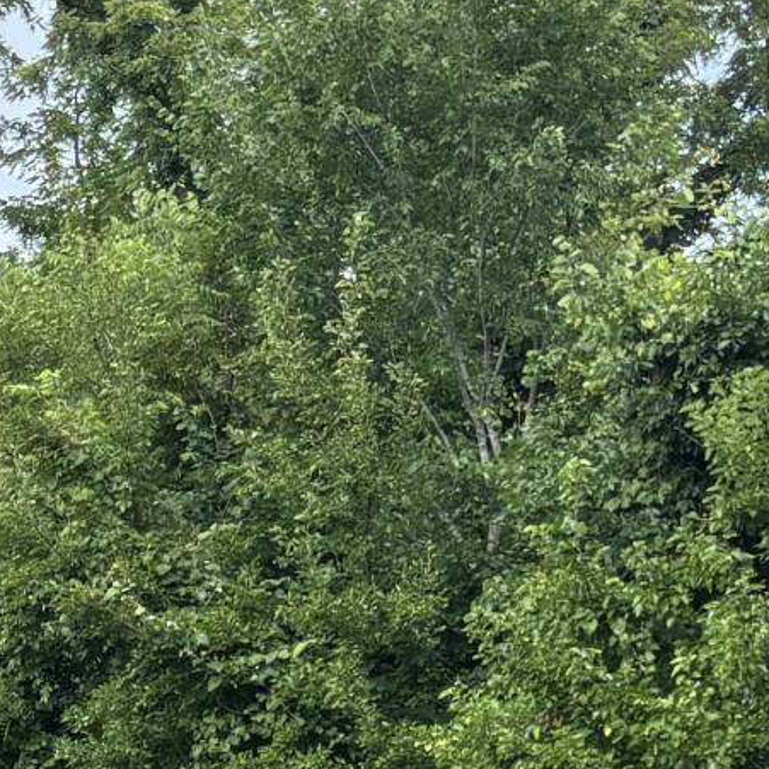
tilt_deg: +1.2
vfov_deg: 11.2
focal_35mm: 153
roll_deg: +0.2
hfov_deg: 10.5
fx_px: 3845
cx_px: -760
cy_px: 946
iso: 50
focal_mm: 5.96
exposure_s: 1/918
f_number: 1.6
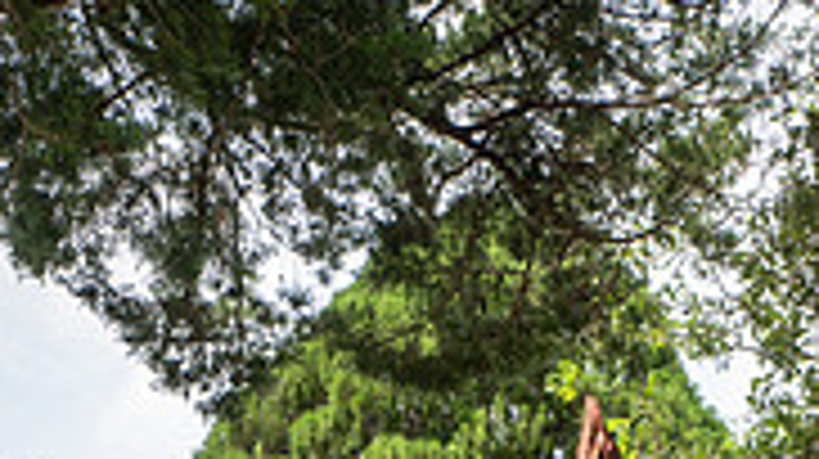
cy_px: 958
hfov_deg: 19.5
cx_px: 621
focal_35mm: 109
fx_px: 2365
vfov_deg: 10.1
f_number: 6.3
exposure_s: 1/400
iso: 250
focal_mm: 42
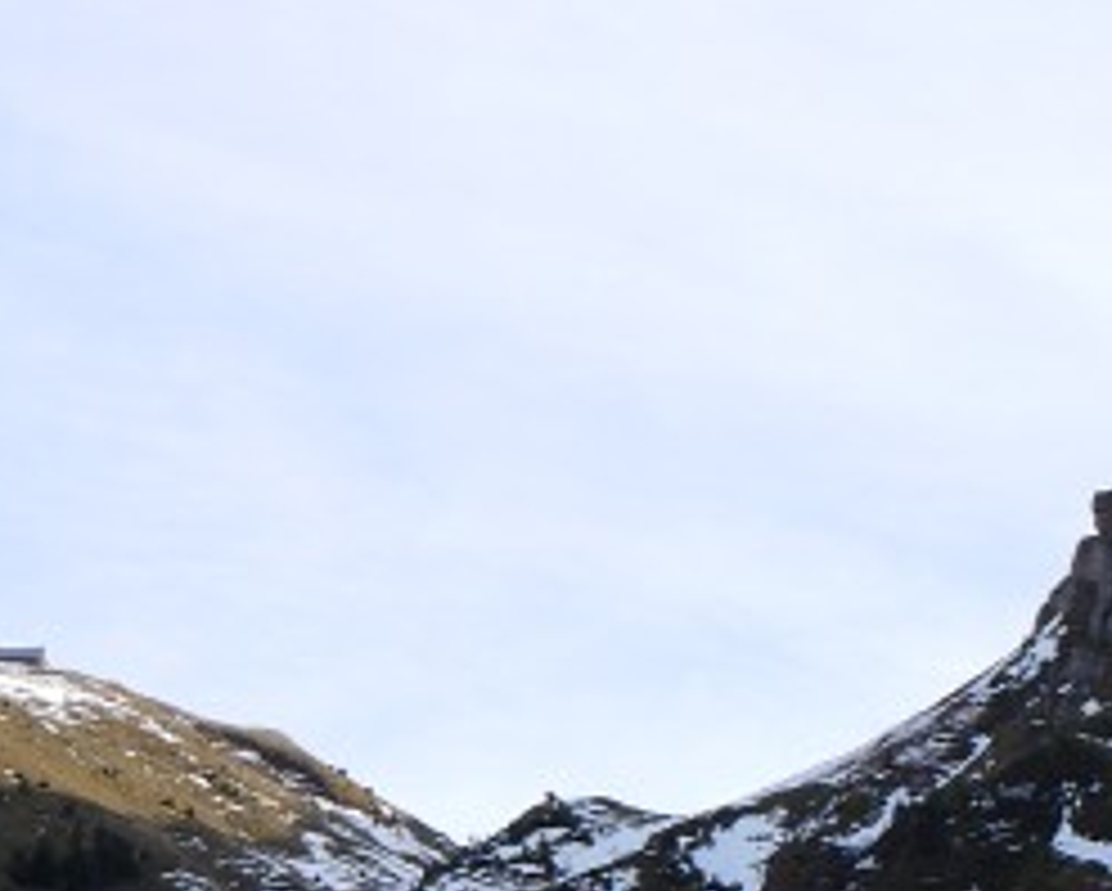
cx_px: -473
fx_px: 5599
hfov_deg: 11.0
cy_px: 981
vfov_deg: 9.0
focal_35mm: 170
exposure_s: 1/250
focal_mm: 21
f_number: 6.3
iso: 100
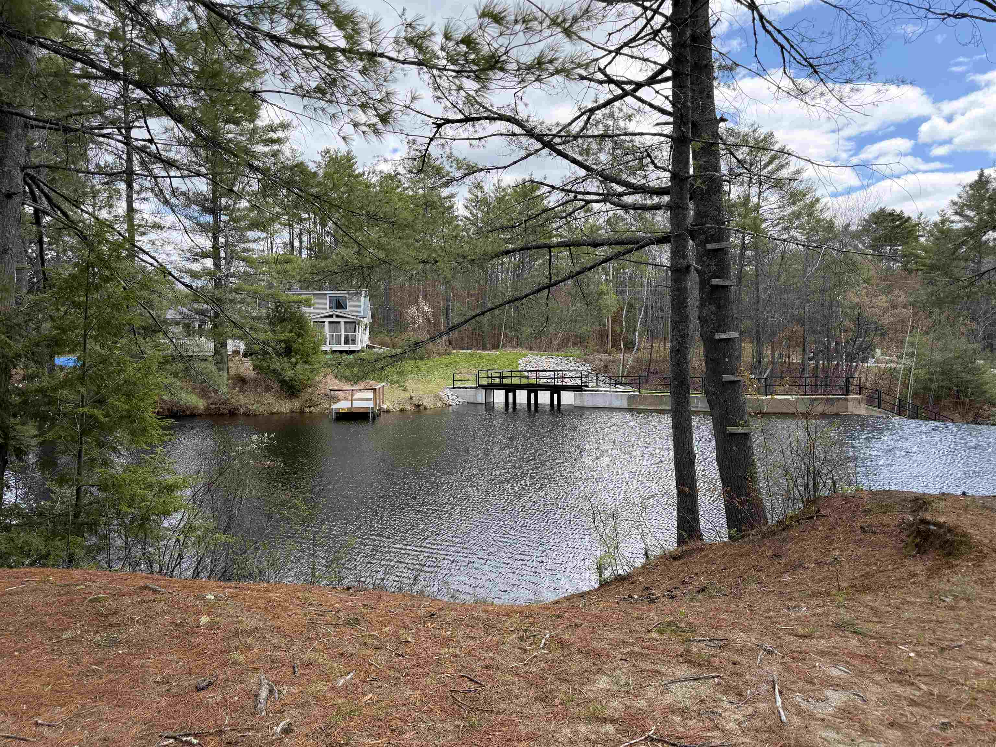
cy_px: 374
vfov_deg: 56.8
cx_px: 498
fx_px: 691
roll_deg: +0.5
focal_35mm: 24
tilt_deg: -2.4
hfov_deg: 71.6
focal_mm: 6.76
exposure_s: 1/2169
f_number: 1.78
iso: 100
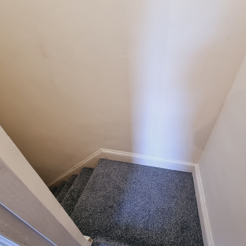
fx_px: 129
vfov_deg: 87.4
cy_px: 120
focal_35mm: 16
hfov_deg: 87.1
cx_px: 136
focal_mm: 2.2
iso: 320
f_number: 2.2
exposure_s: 1/50
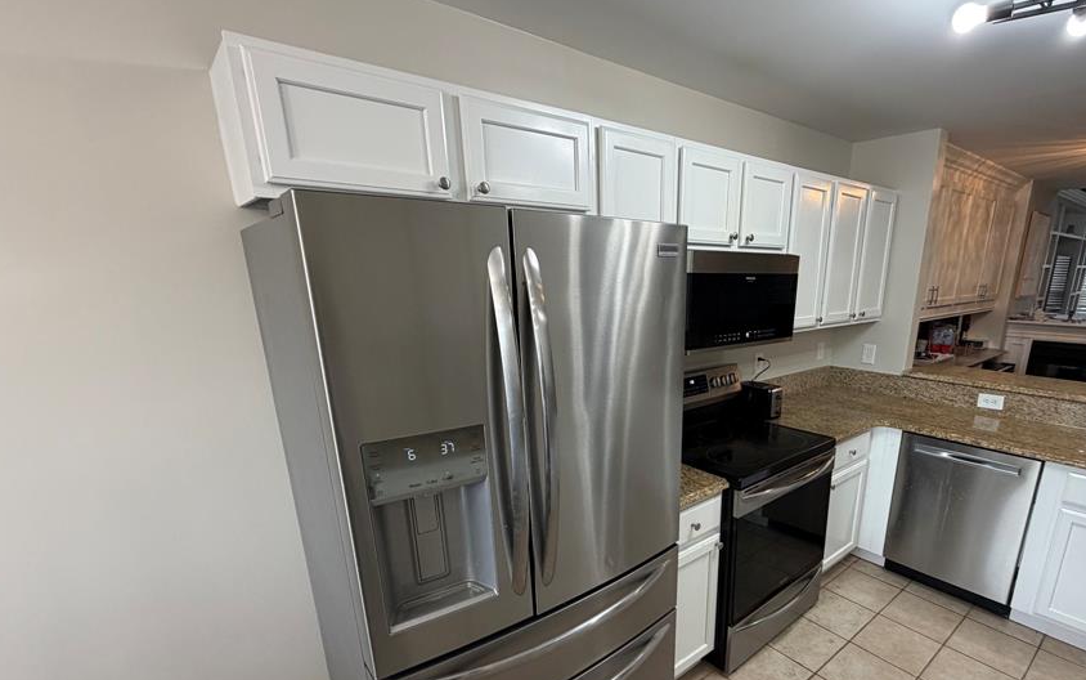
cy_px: 428
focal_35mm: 18
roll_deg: -0.6
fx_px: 533
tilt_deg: -16.8
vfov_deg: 64.0
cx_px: 645
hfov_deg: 90.1
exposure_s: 1/120
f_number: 2.2
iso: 200
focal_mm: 2.22
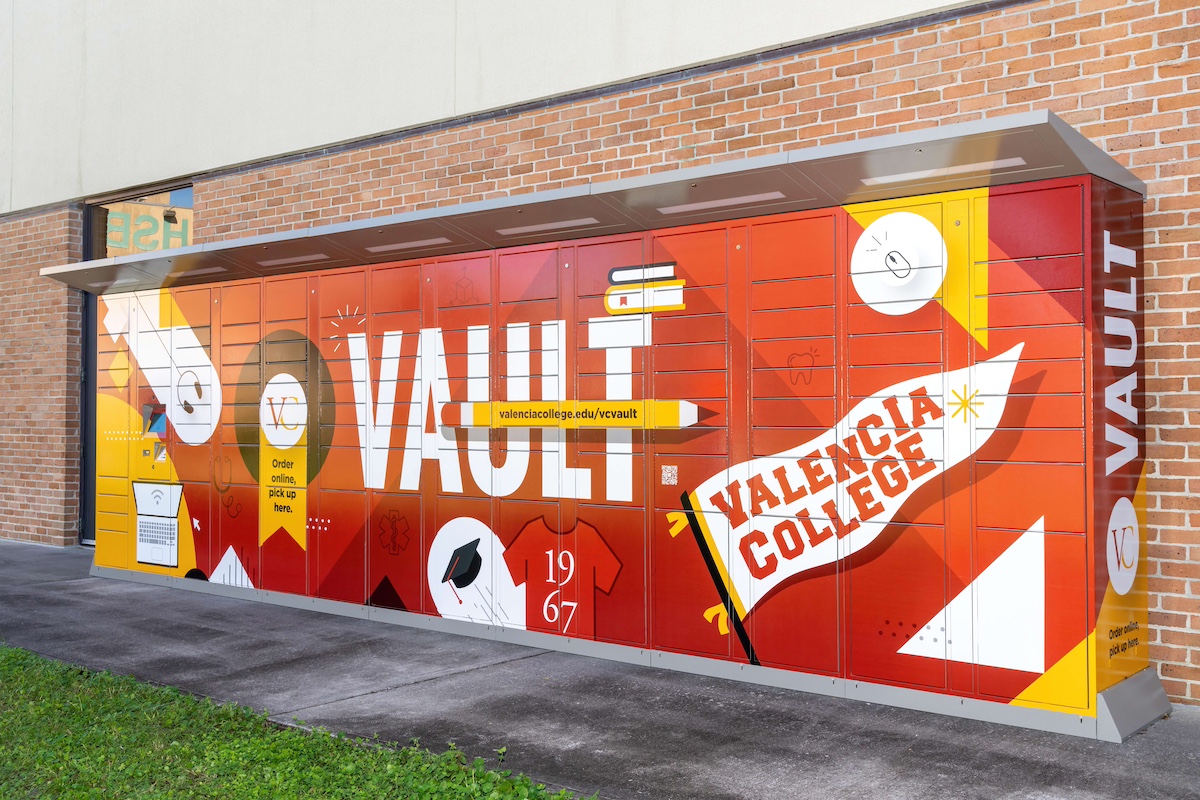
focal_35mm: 35
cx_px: 600
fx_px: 1167
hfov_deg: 54.4
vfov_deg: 37.9
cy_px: 400
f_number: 9
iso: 320
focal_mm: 35
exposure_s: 1/200
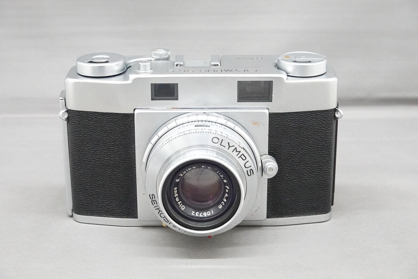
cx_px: 209
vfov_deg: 17.9
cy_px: 140
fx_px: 882
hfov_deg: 26.7
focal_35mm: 76
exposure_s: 1/80
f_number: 5.6
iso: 4000
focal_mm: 27.98
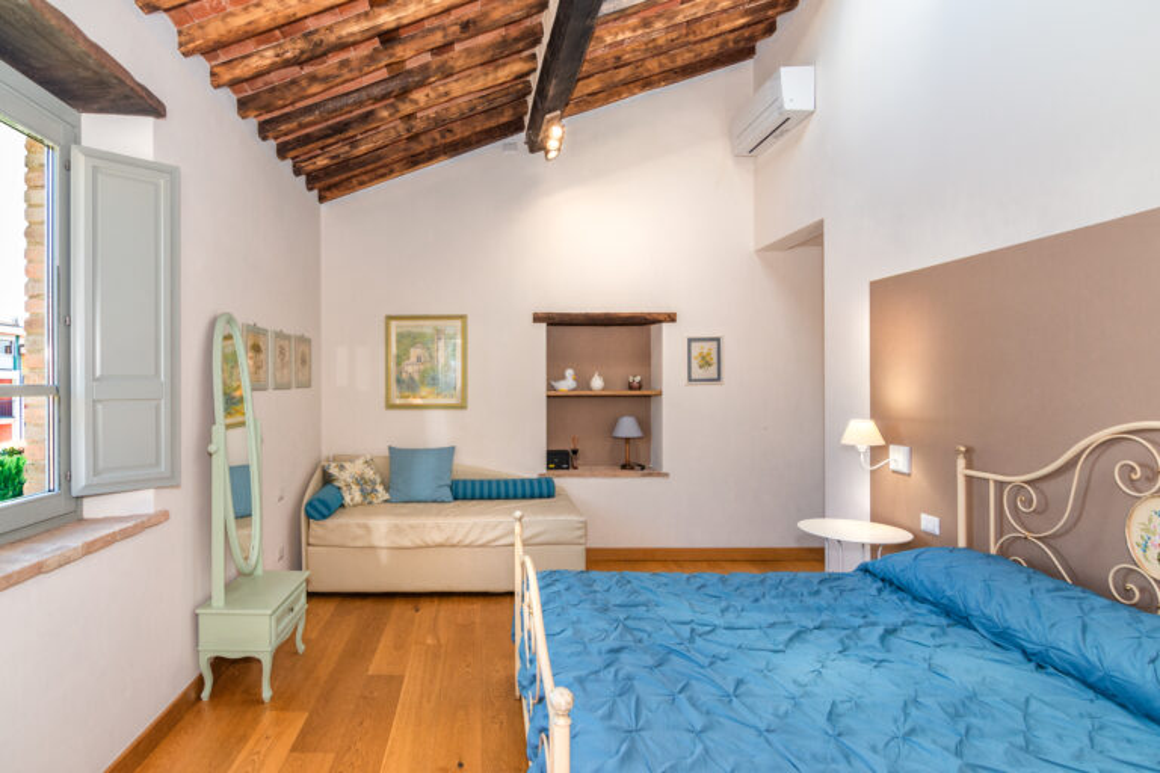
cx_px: 580
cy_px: 386
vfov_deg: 72.1
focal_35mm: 16
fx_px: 532
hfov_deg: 95.0
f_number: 5.6
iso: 400
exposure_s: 1/60
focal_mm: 11
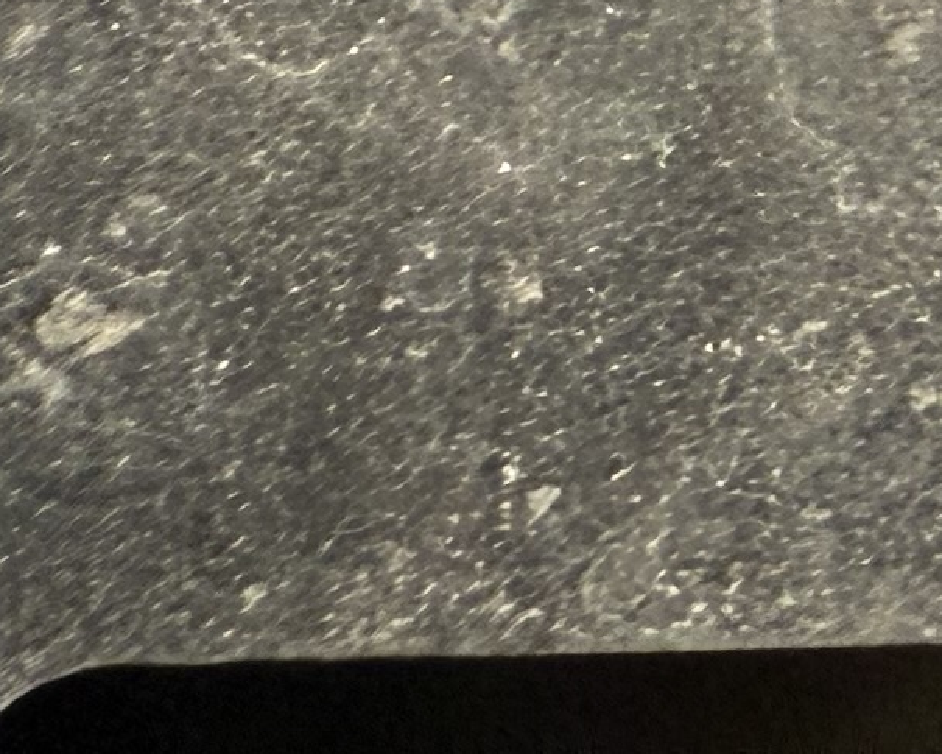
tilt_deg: +25.7
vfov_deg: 8.2
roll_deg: -1.1
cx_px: 2353
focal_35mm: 156
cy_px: -1600
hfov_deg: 10.4
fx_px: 4349
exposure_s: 1/99
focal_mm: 2.22
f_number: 2.2
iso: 80
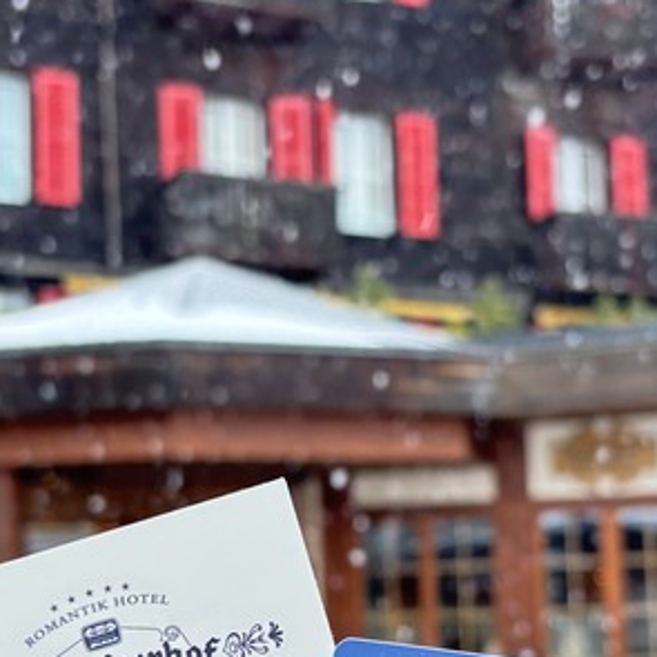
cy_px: 396
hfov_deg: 21.4
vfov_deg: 21.4
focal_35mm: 81
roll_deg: +0.8
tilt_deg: +9.1
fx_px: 1739
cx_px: 361
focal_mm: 5.96
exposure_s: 1/83
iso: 125
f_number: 1.6
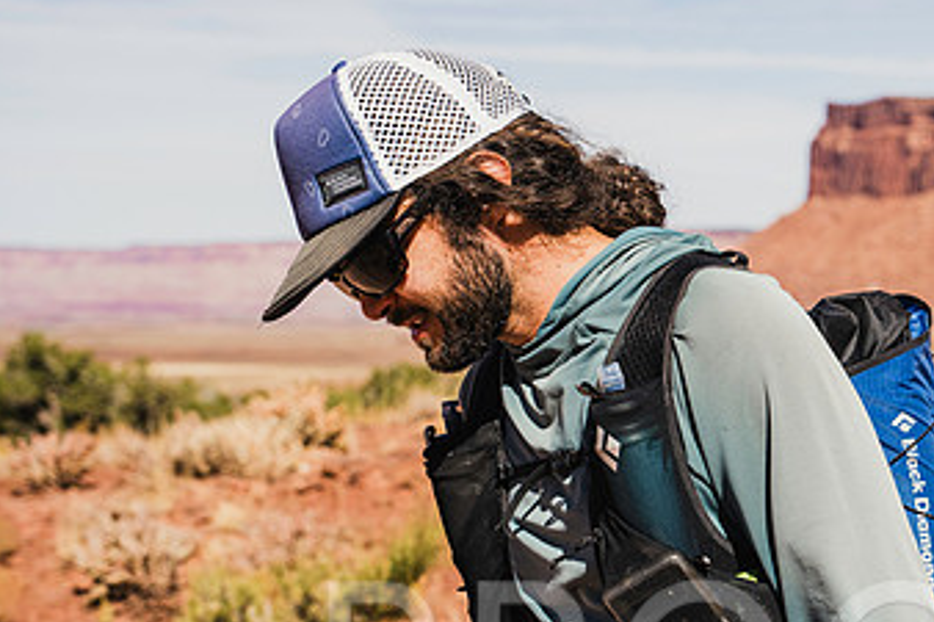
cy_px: 416
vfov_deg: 14.2
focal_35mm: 96
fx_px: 2489
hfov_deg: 20.8
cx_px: 862
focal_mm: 47
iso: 160
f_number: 4.5
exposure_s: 1/2000
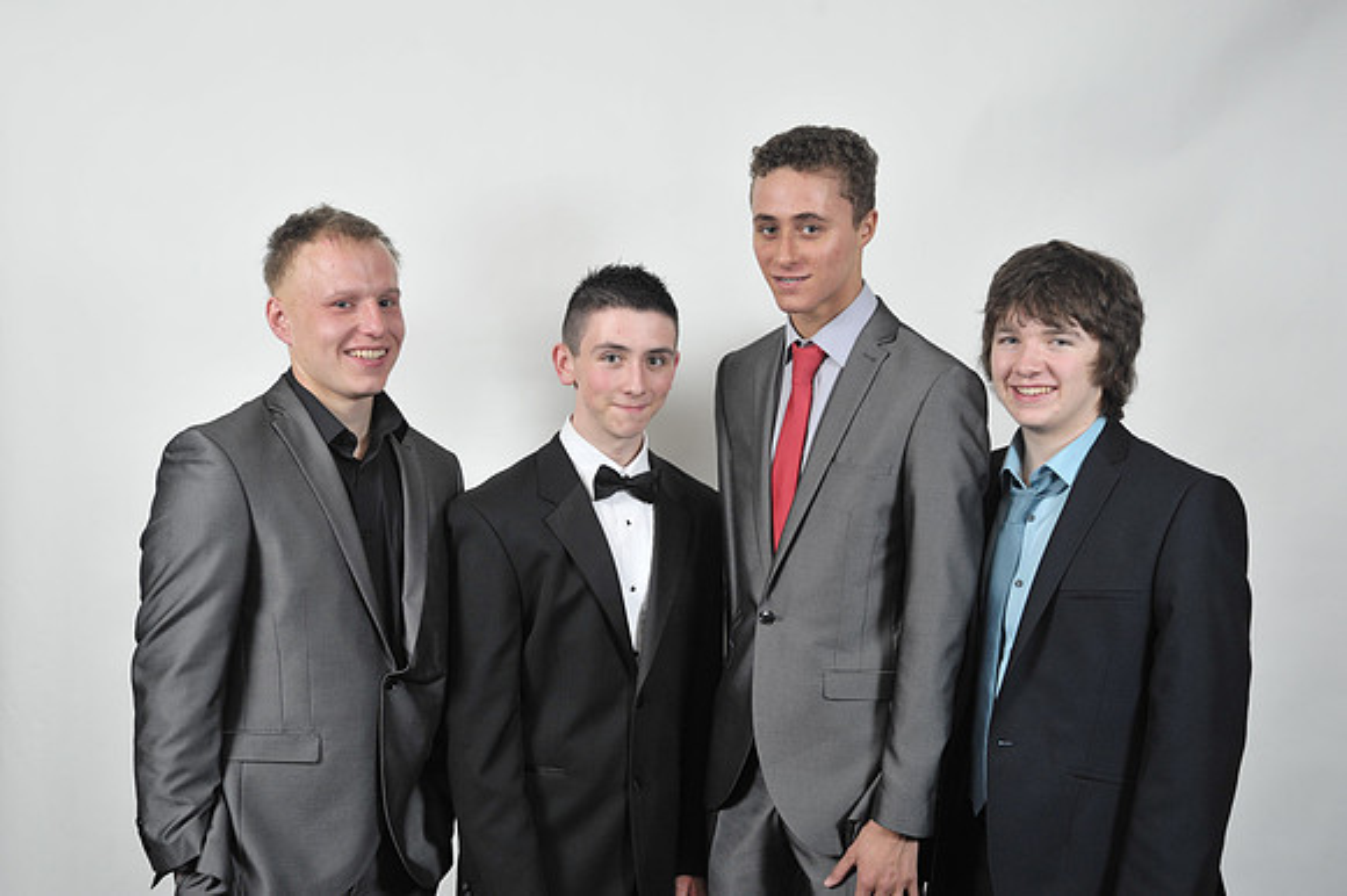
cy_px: 448
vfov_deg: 27.0
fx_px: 1870
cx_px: 674
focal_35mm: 50
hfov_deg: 39.6
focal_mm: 50
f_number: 7.1
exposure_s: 1/160
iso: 1000
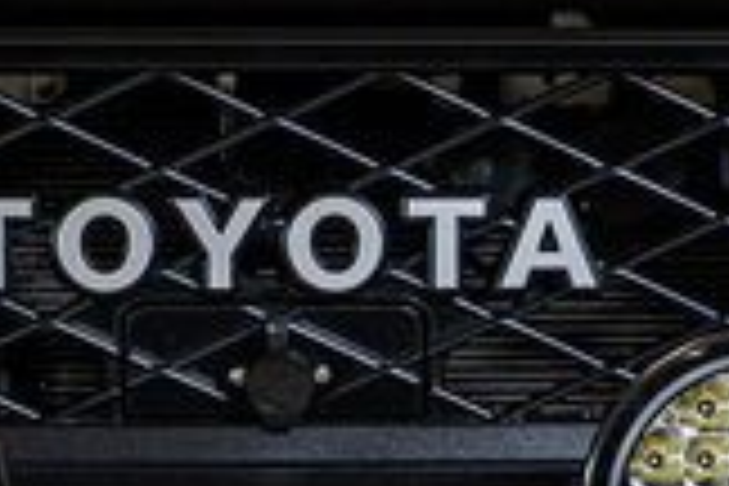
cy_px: 477
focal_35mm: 259
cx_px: 281
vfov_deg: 5.3
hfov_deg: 7.9
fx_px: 5244
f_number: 3.5
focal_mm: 41
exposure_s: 1/125
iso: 640
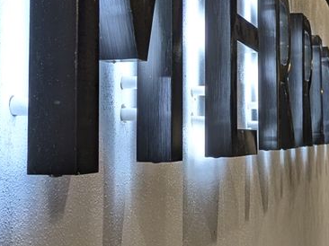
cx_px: 202
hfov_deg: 23.3
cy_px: 51
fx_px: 798
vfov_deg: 17.4
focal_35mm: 84
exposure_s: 1/38.9
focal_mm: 4.53
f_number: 1.7
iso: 69
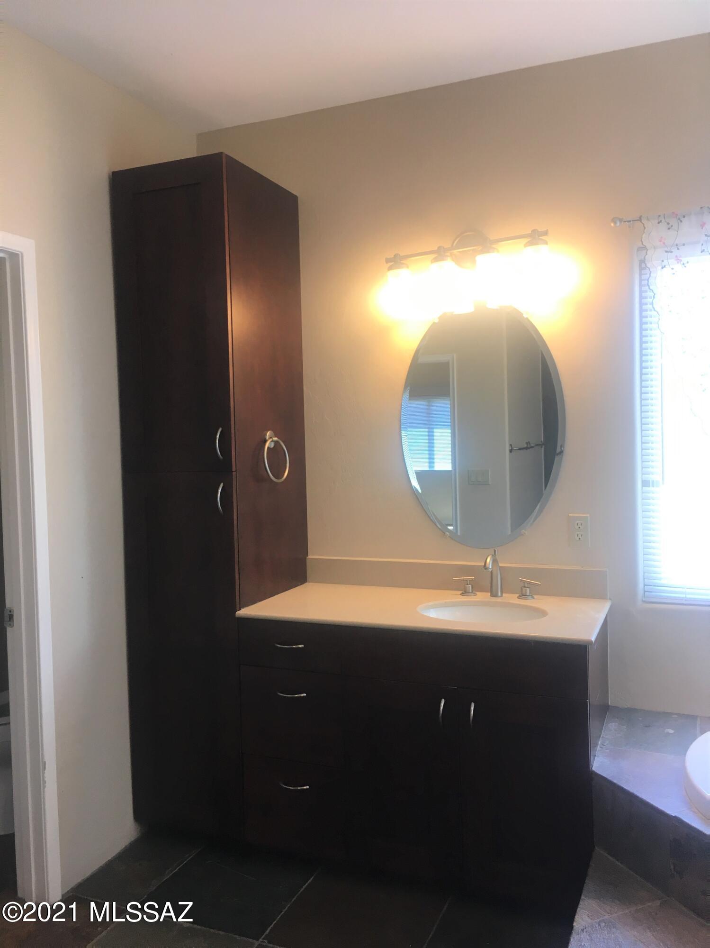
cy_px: 474
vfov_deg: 61.7
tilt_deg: -3.5
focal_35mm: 29
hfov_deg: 48.2
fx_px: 793
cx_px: 355
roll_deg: +1.7
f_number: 2.2
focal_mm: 4.15
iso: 25
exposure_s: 1/40
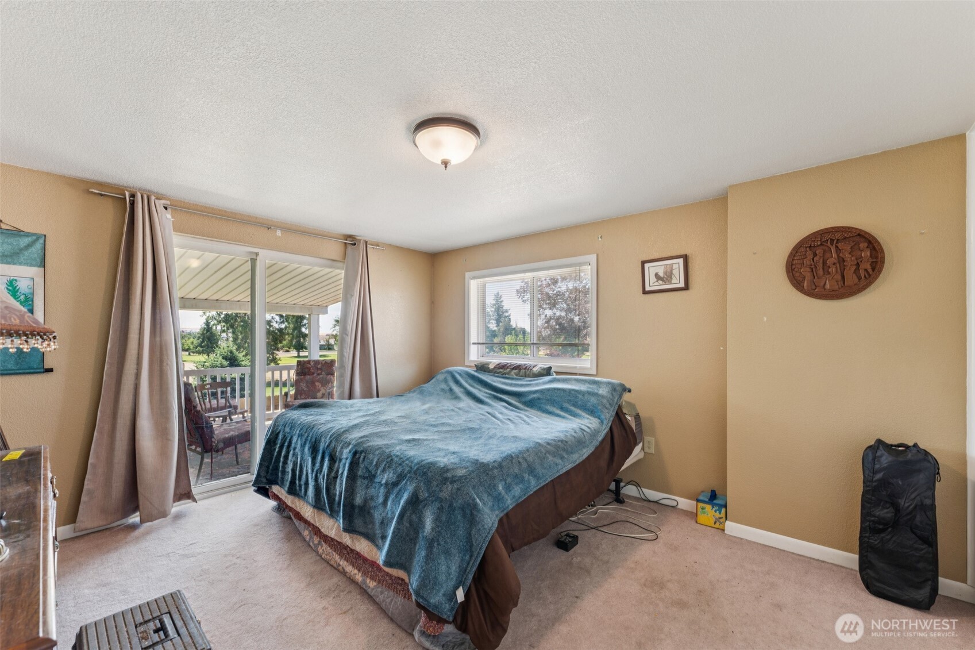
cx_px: 488
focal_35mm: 14
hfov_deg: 104.3
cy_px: 325
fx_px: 379
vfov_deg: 81.2
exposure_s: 1/8
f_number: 8
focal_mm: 14
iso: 200
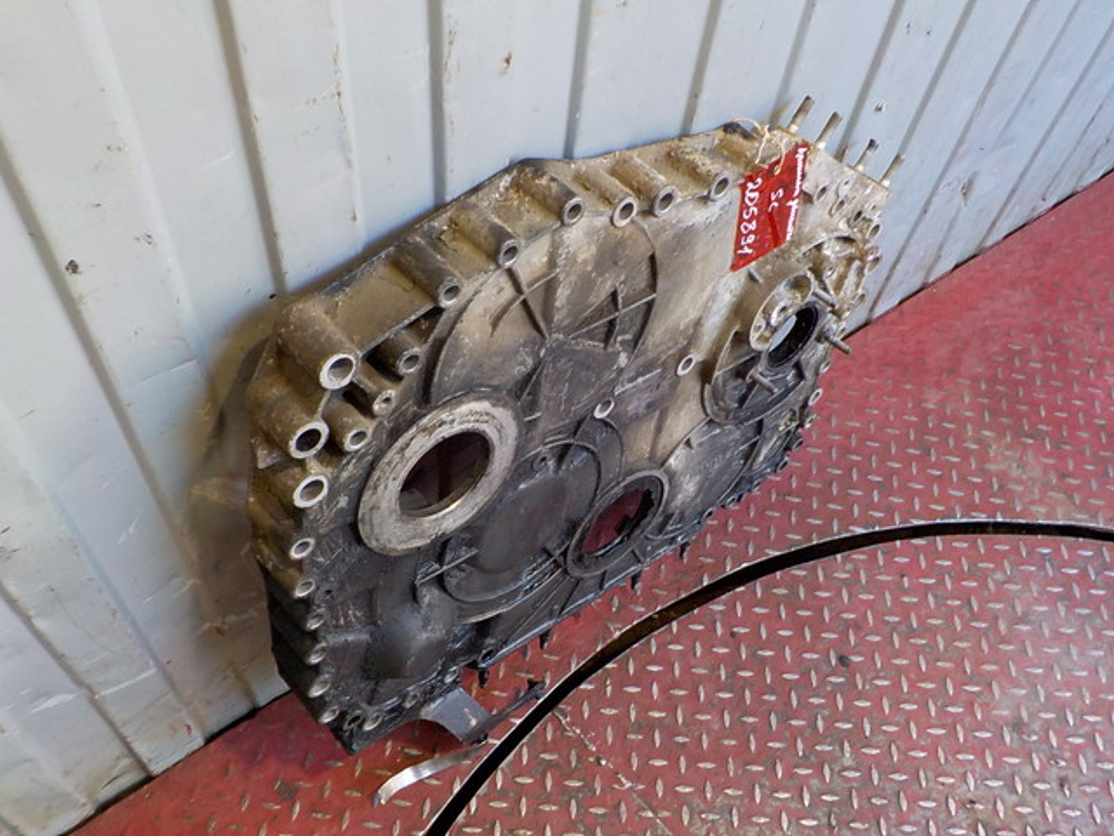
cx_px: 557
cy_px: 418
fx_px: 965
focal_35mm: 30
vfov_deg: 46.8
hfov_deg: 60.0
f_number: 3.3
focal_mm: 4.1
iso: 200
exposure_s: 1/30
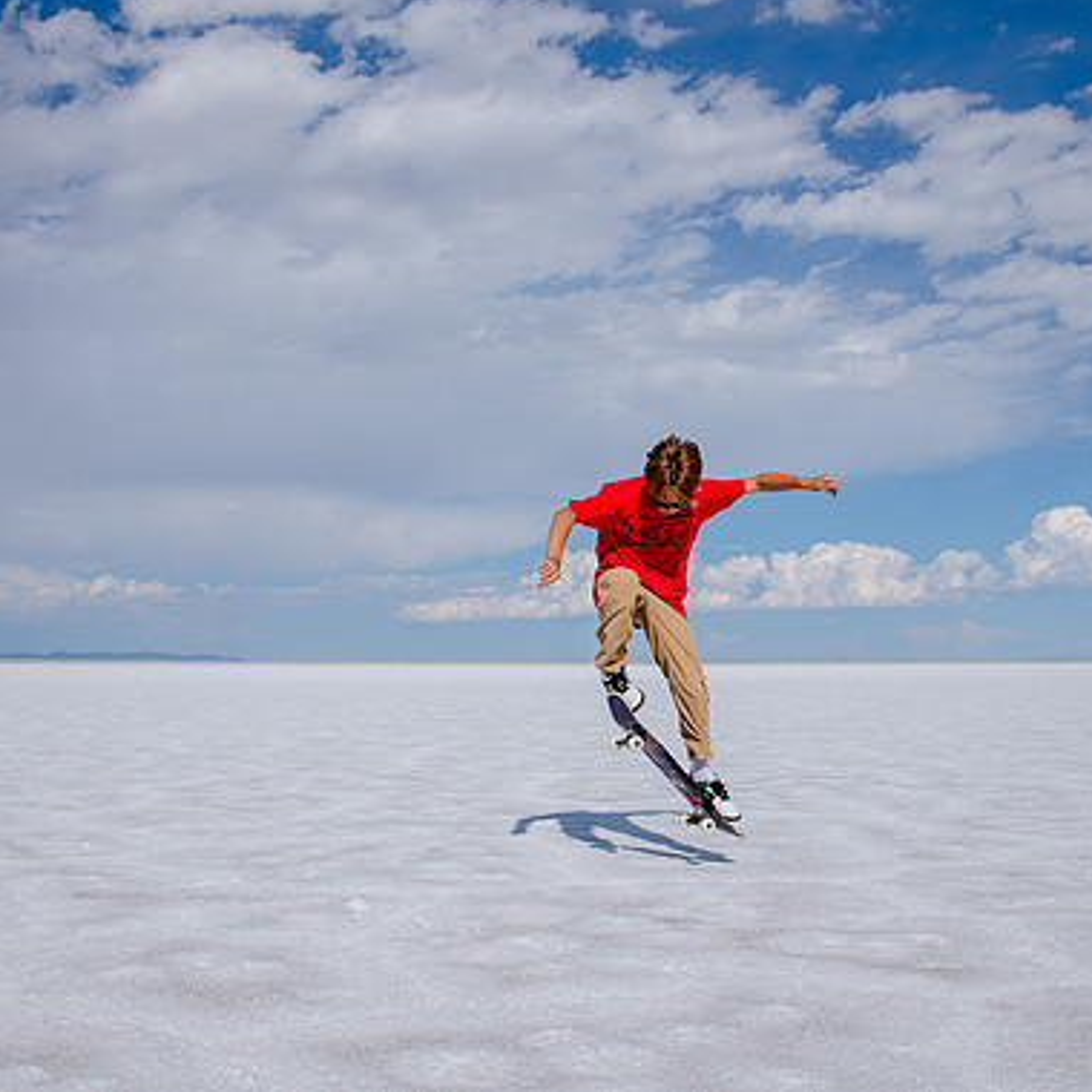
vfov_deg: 42.8
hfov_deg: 42.8
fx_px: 1392
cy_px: 527
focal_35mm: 39
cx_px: 495
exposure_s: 1/1250
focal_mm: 27
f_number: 10
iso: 250
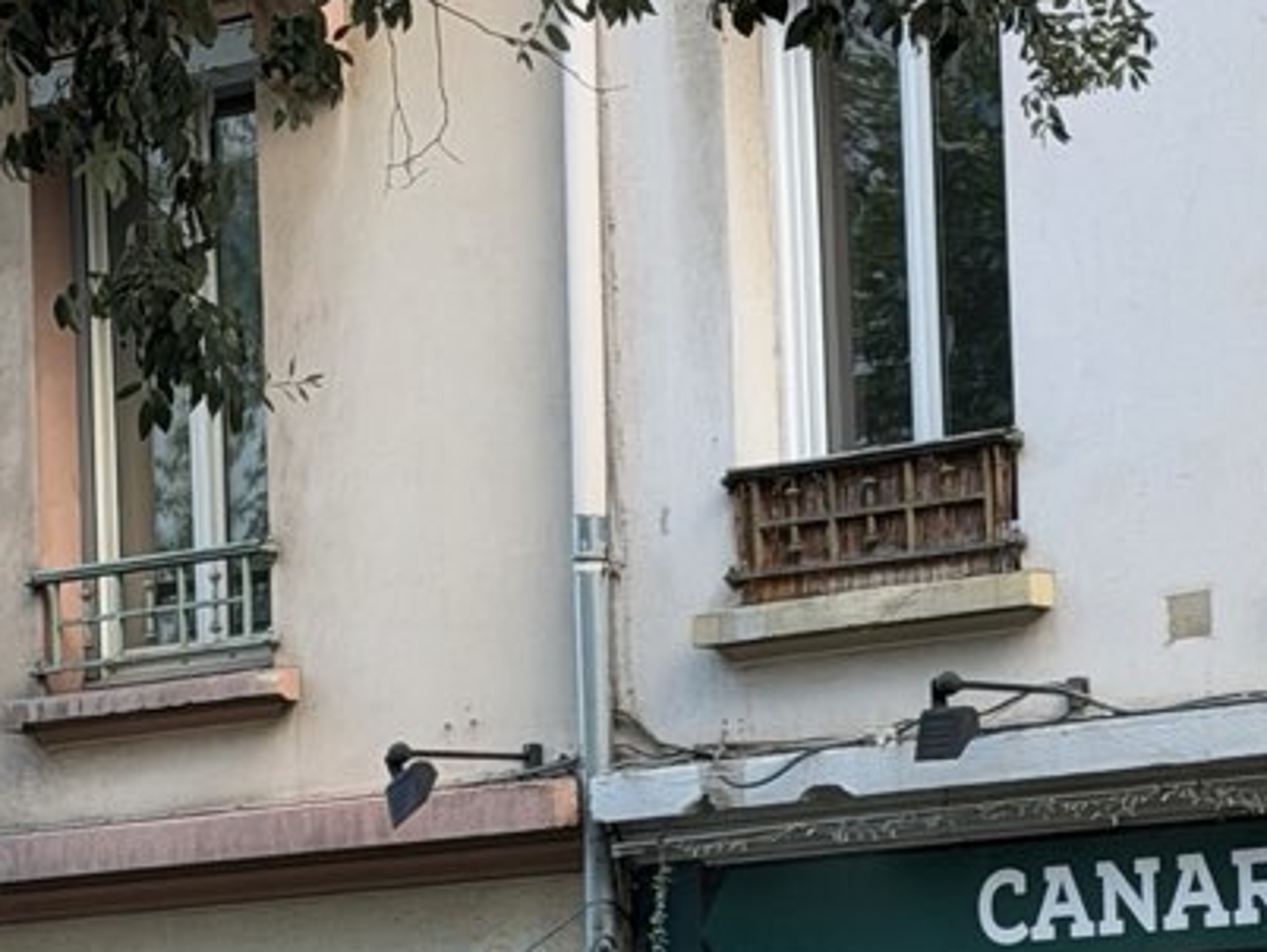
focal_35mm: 167
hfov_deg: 11.7
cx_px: 1267
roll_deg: +2.0
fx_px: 6116
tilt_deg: +2.6
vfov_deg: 8.8
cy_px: 958
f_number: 1.78
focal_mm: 6.76
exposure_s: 1/60
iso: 125
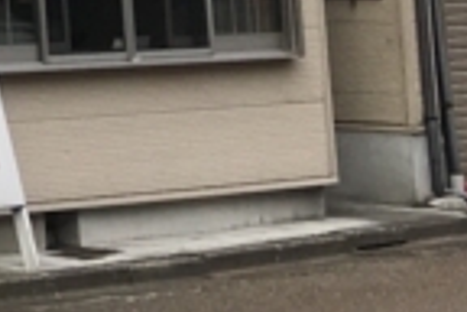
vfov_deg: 6.2
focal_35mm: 214
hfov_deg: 8.1
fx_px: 2776
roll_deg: +1.8
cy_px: -384
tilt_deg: +5.2
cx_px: -960
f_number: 2.2
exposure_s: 1/864
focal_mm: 4.15
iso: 25
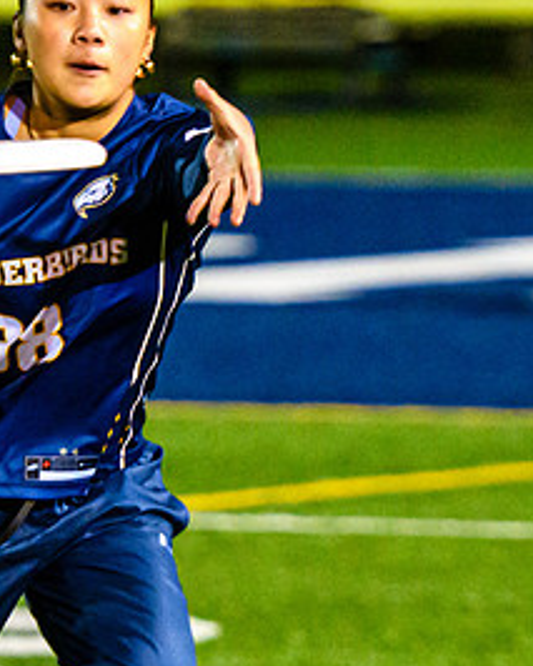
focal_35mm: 659
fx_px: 12987
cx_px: 194
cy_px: 233
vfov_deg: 2.9
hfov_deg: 2.4
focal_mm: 165
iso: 4000
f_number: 3.2
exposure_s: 1/800
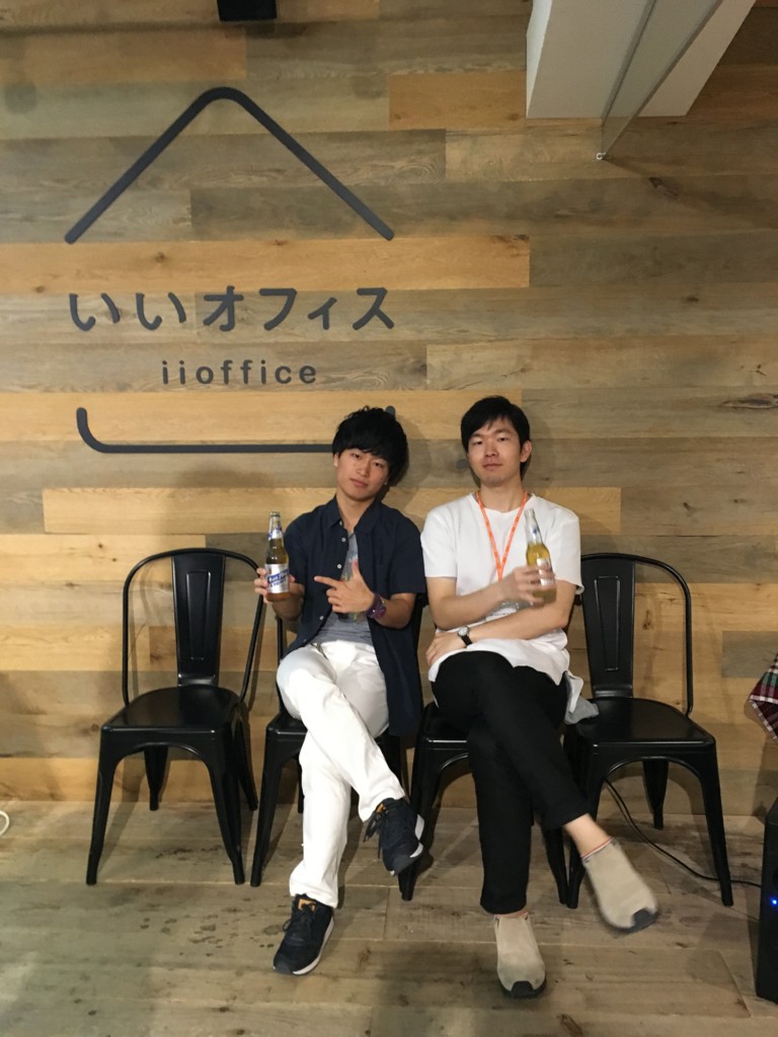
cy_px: 518
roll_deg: +0.4
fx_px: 869
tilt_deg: -8.0
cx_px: 389
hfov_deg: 48.2
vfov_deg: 61.7
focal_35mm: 29
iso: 200
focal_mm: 4.15
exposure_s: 1/15
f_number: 2.2
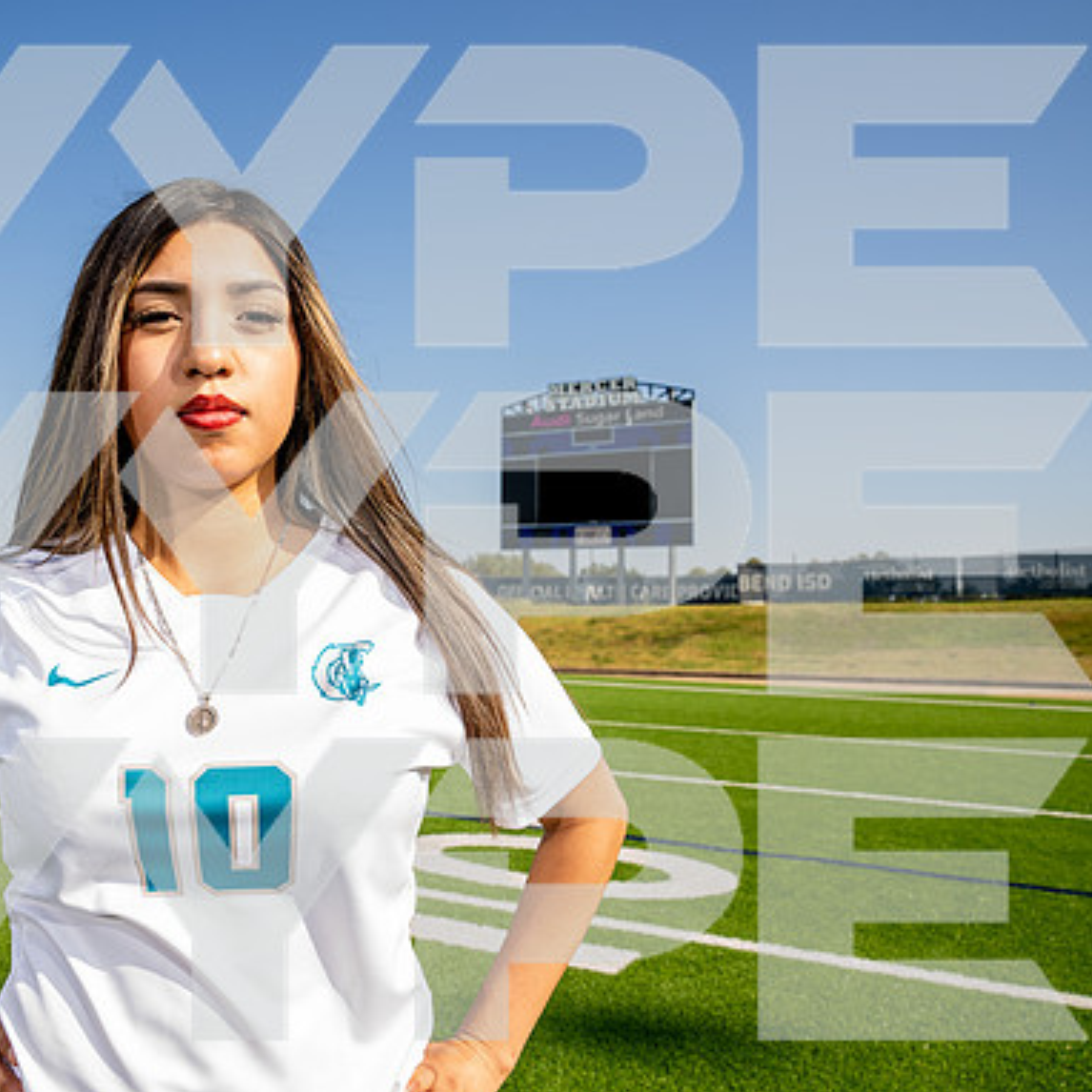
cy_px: 545
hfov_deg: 51.6
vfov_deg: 52.5
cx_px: 369
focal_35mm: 31
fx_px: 1106
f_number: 7.1
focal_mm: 24
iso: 50
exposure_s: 1/125
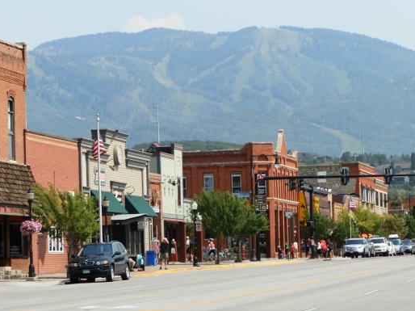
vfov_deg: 10.2
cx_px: 187
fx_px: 1750
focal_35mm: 146
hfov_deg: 13.5
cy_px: 168
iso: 64
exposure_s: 1/80
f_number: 12.5
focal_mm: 22.38
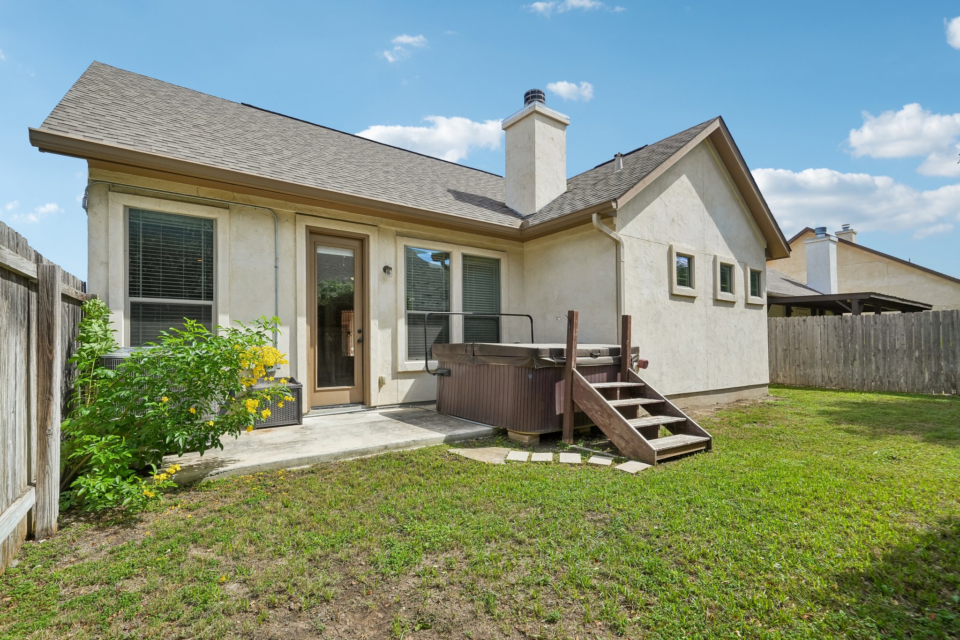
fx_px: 427
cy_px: 320
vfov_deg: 73.7
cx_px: 480
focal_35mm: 16
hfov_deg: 96.7
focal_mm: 16
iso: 500
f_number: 8
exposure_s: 1/1250
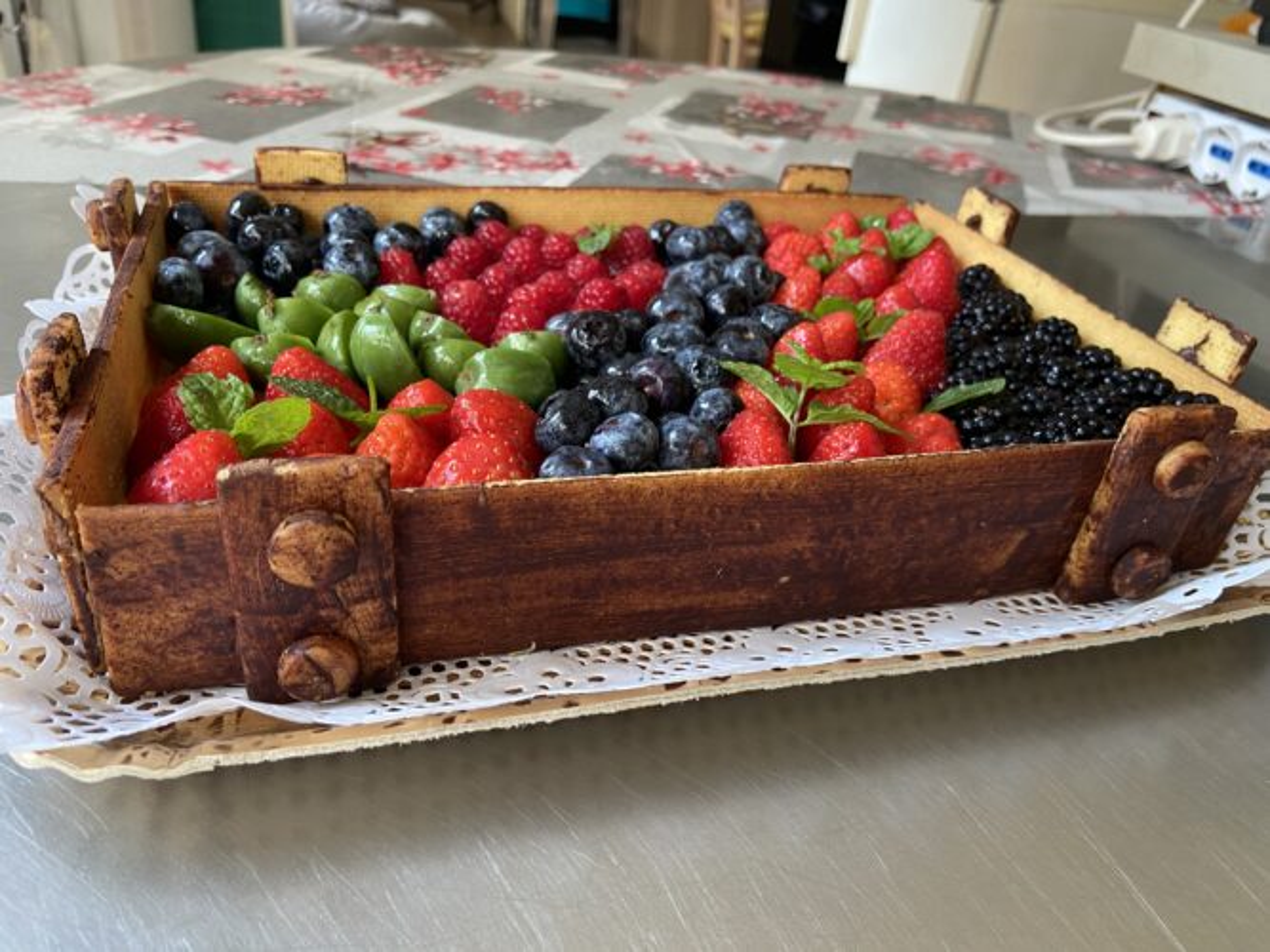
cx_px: 635
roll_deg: -7.8
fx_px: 954
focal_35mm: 26
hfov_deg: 67.3
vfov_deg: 53.0
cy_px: 476
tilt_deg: -32.0
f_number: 1.8
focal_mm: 4.25
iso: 125
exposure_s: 1/82
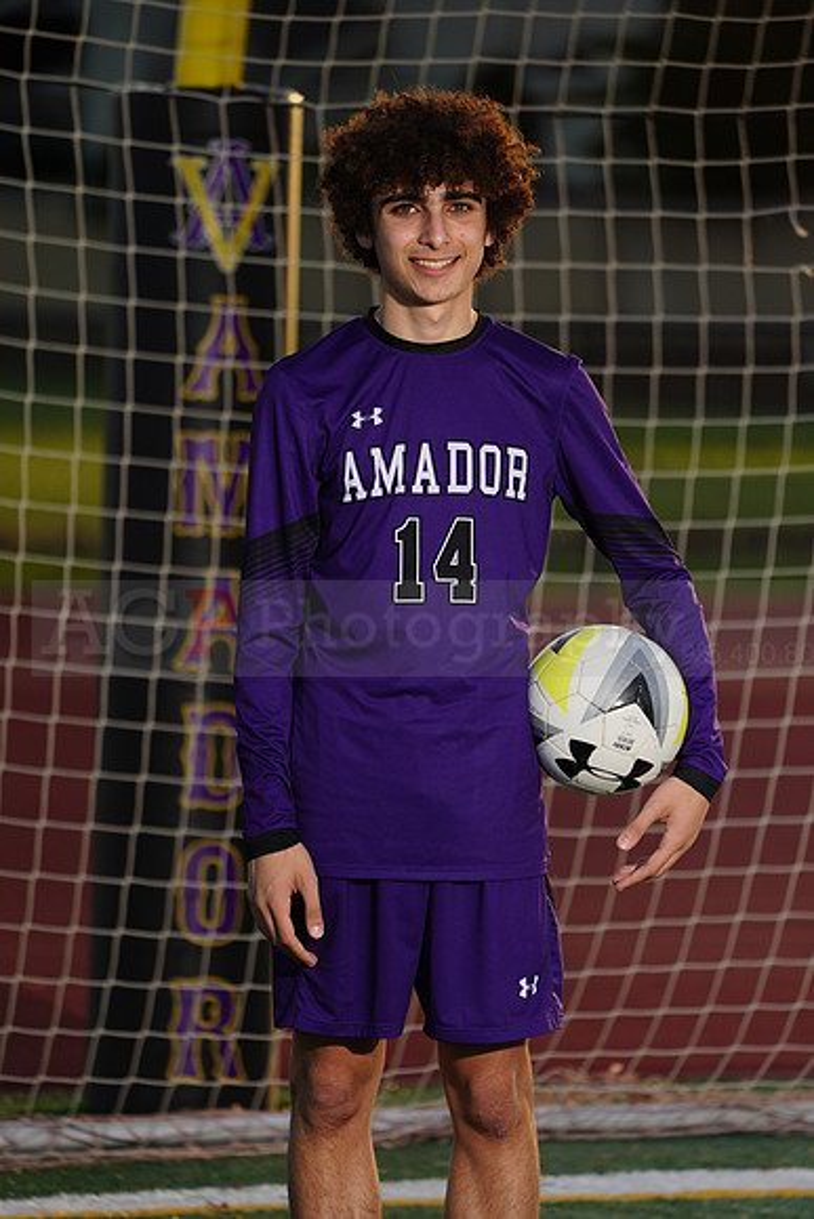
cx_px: 407
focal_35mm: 400
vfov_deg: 5.2
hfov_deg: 3.4
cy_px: 610
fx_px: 13558
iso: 100
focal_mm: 400
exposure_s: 1/200
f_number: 7.1
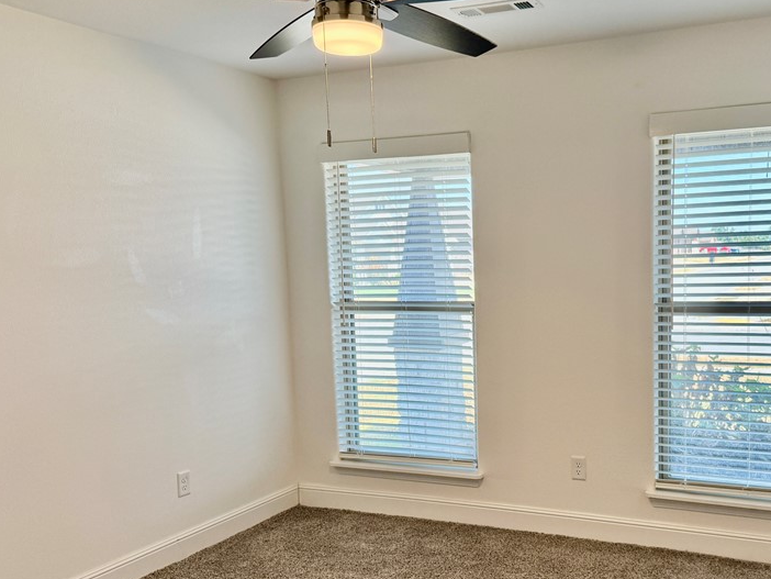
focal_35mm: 35
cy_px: 339
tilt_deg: -6.2
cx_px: 515
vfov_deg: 40.6
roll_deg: +0.7
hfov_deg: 51.6
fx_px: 780
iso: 100
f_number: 1.78
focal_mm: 6.76
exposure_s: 1/237
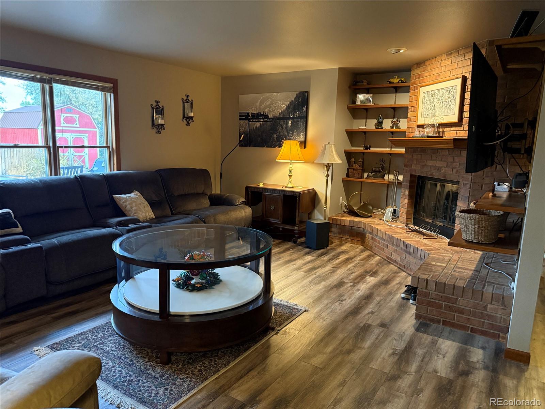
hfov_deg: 71.6
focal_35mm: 24
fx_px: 378
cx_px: 272
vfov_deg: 56.8
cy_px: 204
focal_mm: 6.76
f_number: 1.78
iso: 800
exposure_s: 1/40
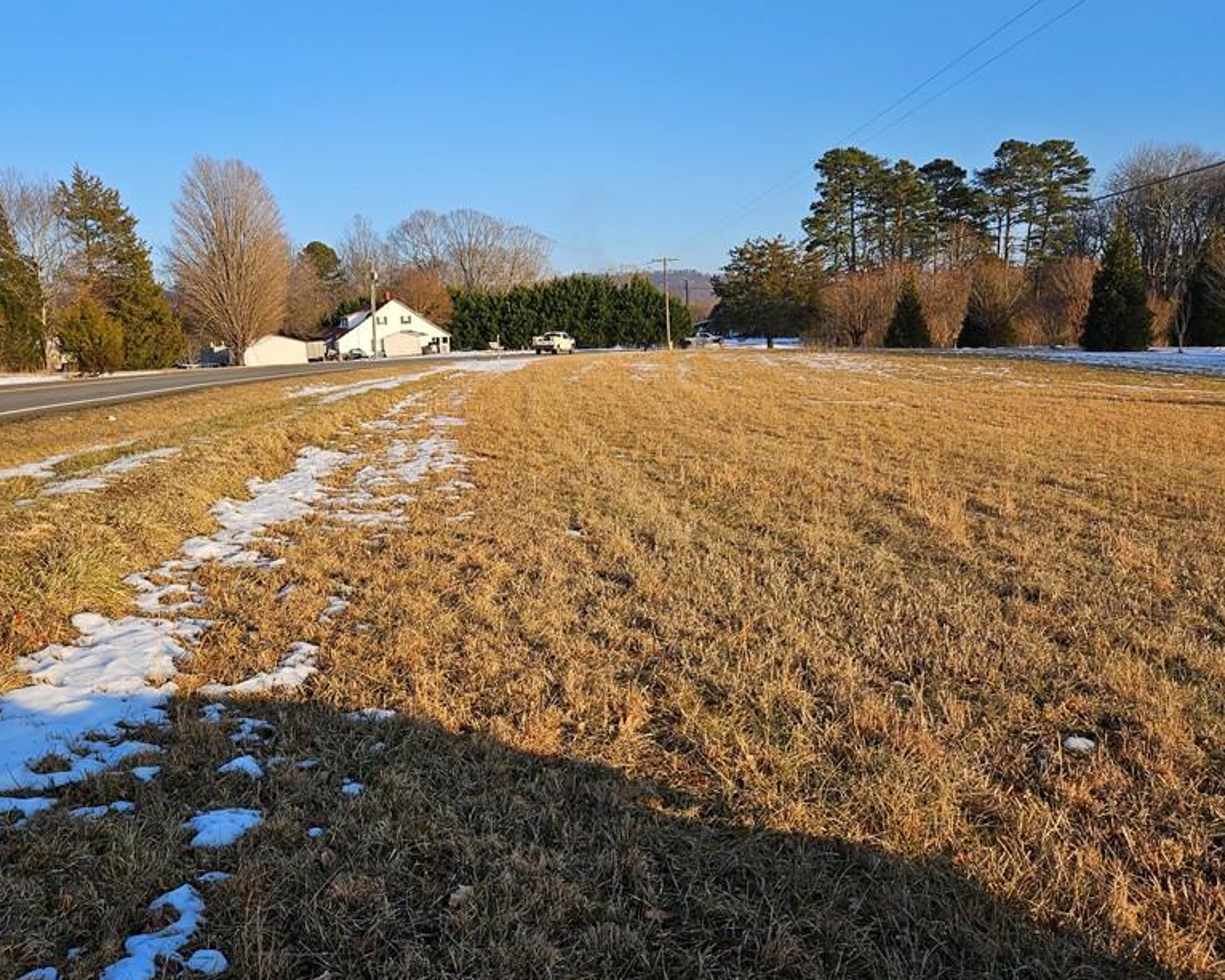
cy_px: 484
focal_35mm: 30
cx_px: 489
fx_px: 1088
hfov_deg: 58.3
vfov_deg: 48.5
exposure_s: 1/1036
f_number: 1.8
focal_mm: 5.4
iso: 25
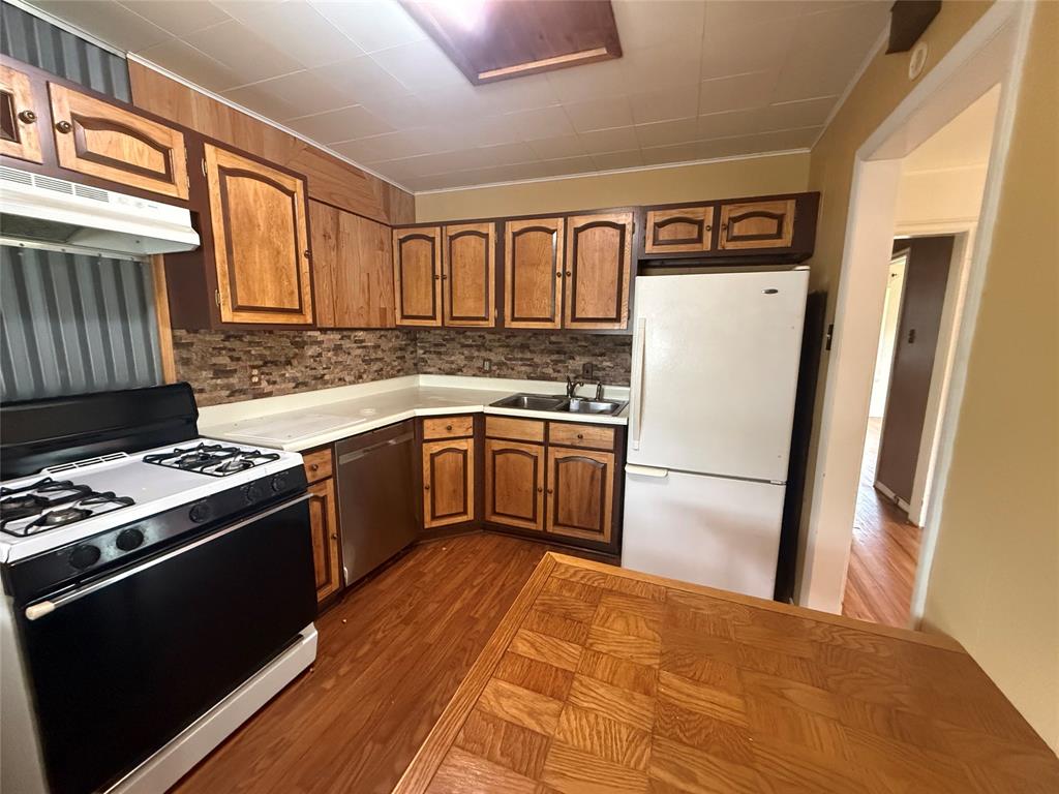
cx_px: 530
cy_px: 397
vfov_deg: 85.7
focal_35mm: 14
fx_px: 428
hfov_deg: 102.1
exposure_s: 1/60
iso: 800
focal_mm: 2.22
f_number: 2.2
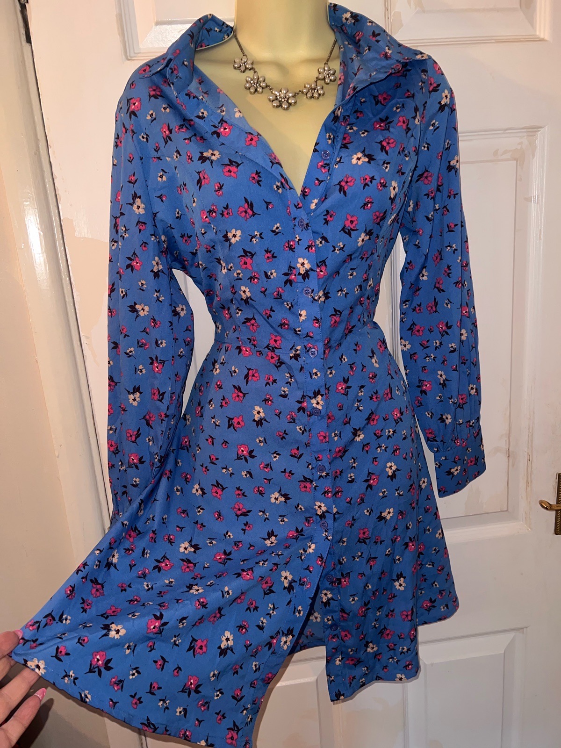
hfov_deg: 53.1
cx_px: 280
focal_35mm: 26
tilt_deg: -13.7
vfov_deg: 67.3
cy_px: 374
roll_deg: +4.1
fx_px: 562
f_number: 1.5
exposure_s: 1/17
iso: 100
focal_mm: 5.7
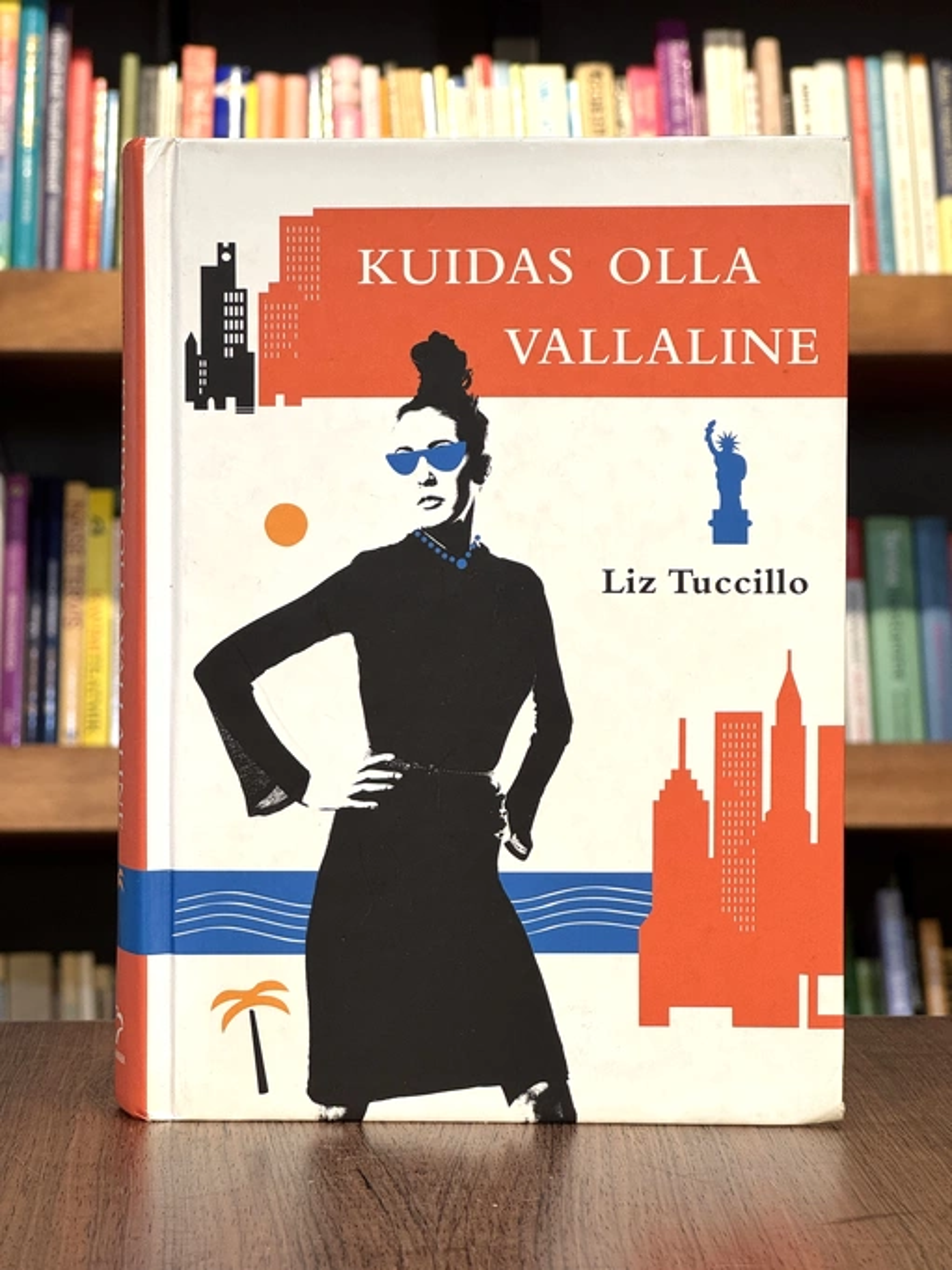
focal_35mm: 77
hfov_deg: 19.1
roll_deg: -0.4
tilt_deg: +0.1
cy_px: 635
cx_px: 476
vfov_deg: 25.3
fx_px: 2823
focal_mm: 9
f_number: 2.8
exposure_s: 1/99
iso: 100
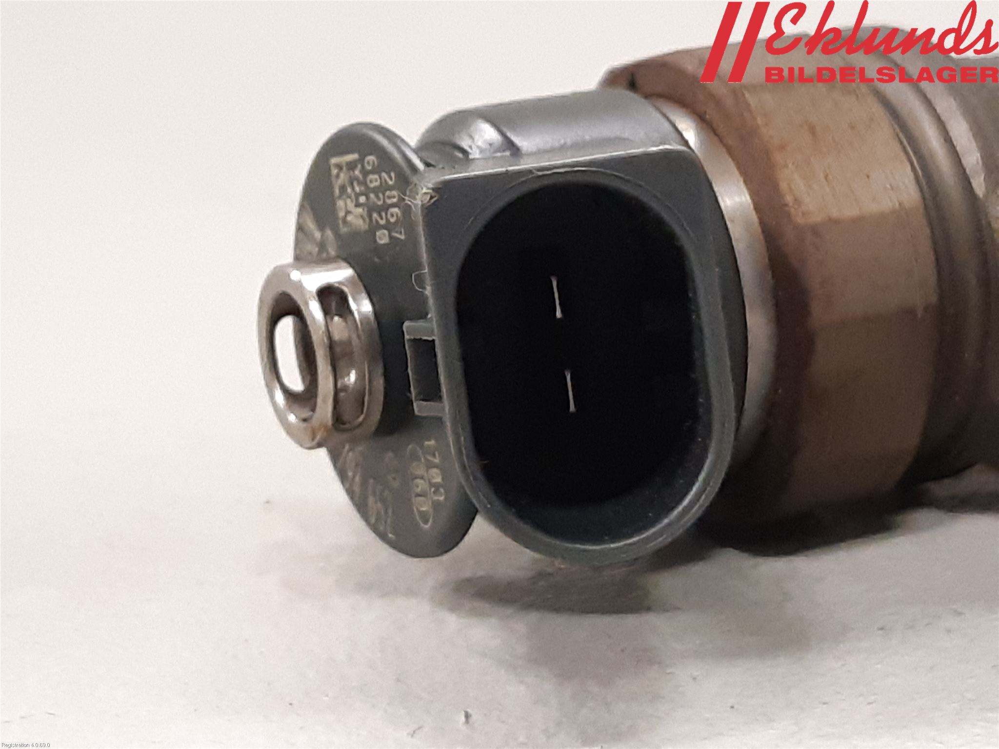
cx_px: 500
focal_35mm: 26
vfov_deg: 53.1
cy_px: 374
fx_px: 750
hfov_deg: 67.3
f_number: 1.7
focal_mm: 3.93
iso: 250
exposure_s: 1/50
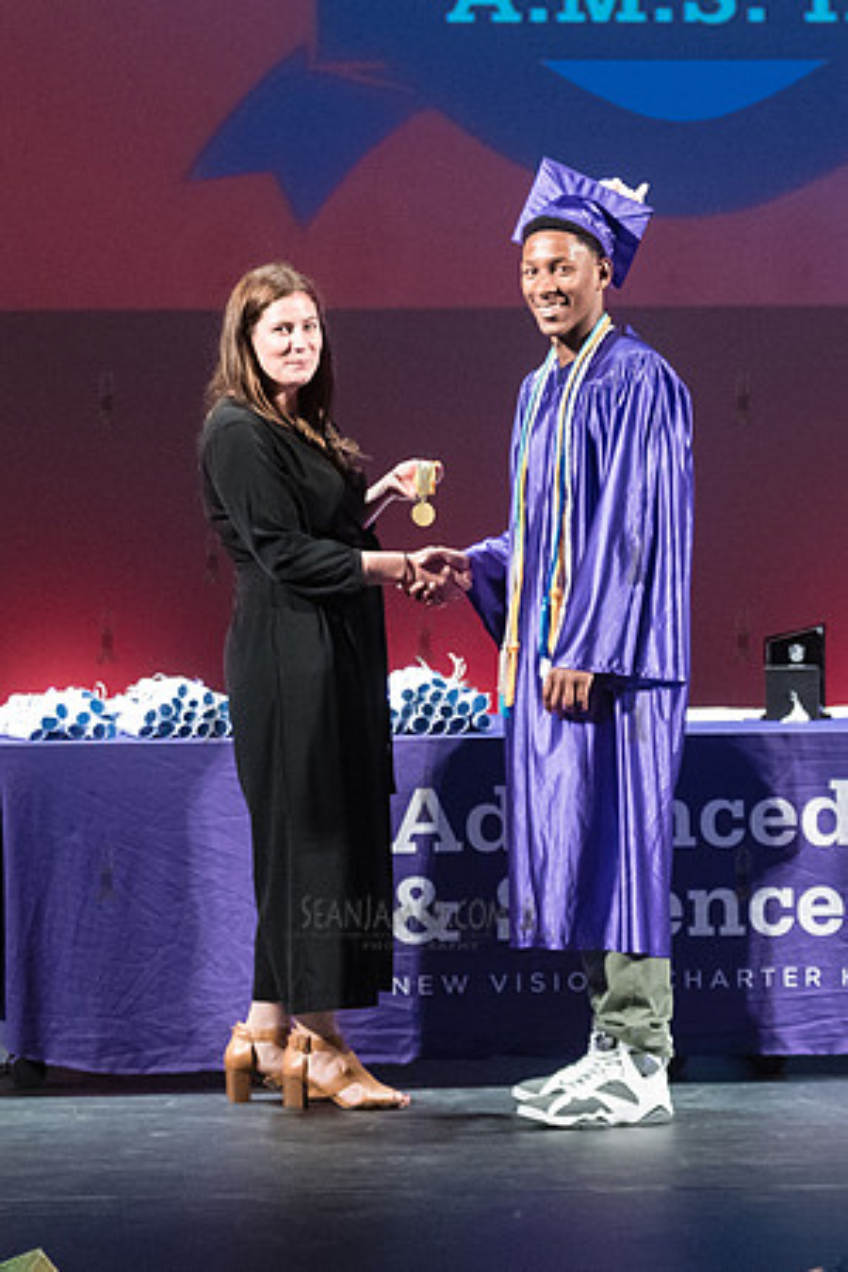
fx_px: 6684
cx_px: 615
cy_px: 486
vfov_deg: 10.9
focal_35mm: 189
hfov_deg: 7.3
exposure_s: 1/320
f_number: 2.8
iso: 4000
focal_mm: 86
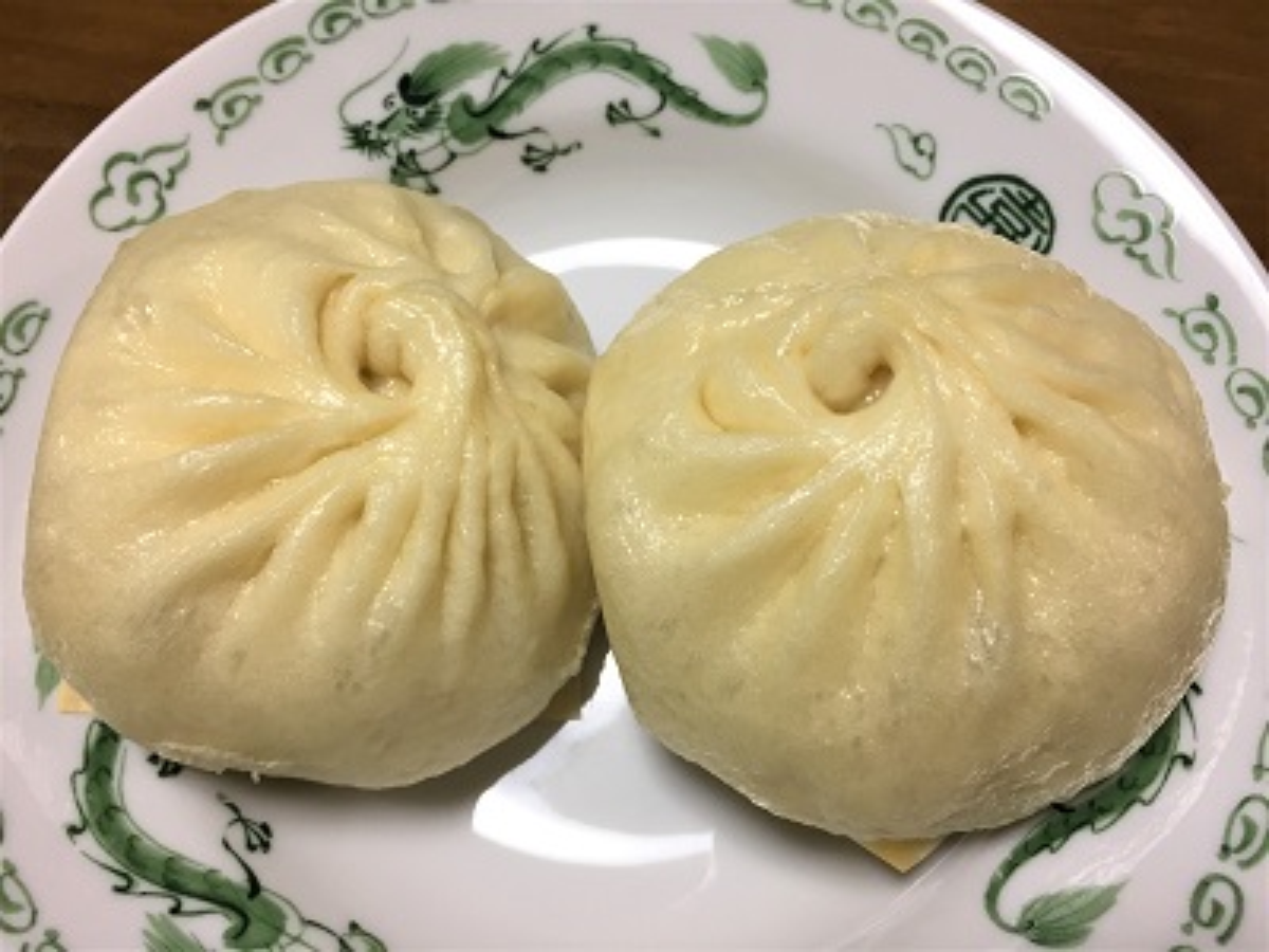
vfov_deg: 48.2
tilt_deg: -67.3
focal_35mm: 29
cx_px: 634
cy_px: 476
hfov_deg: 61.7
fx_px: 1063
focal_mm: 4.15
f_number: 2.2
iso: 40
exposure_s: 1/30
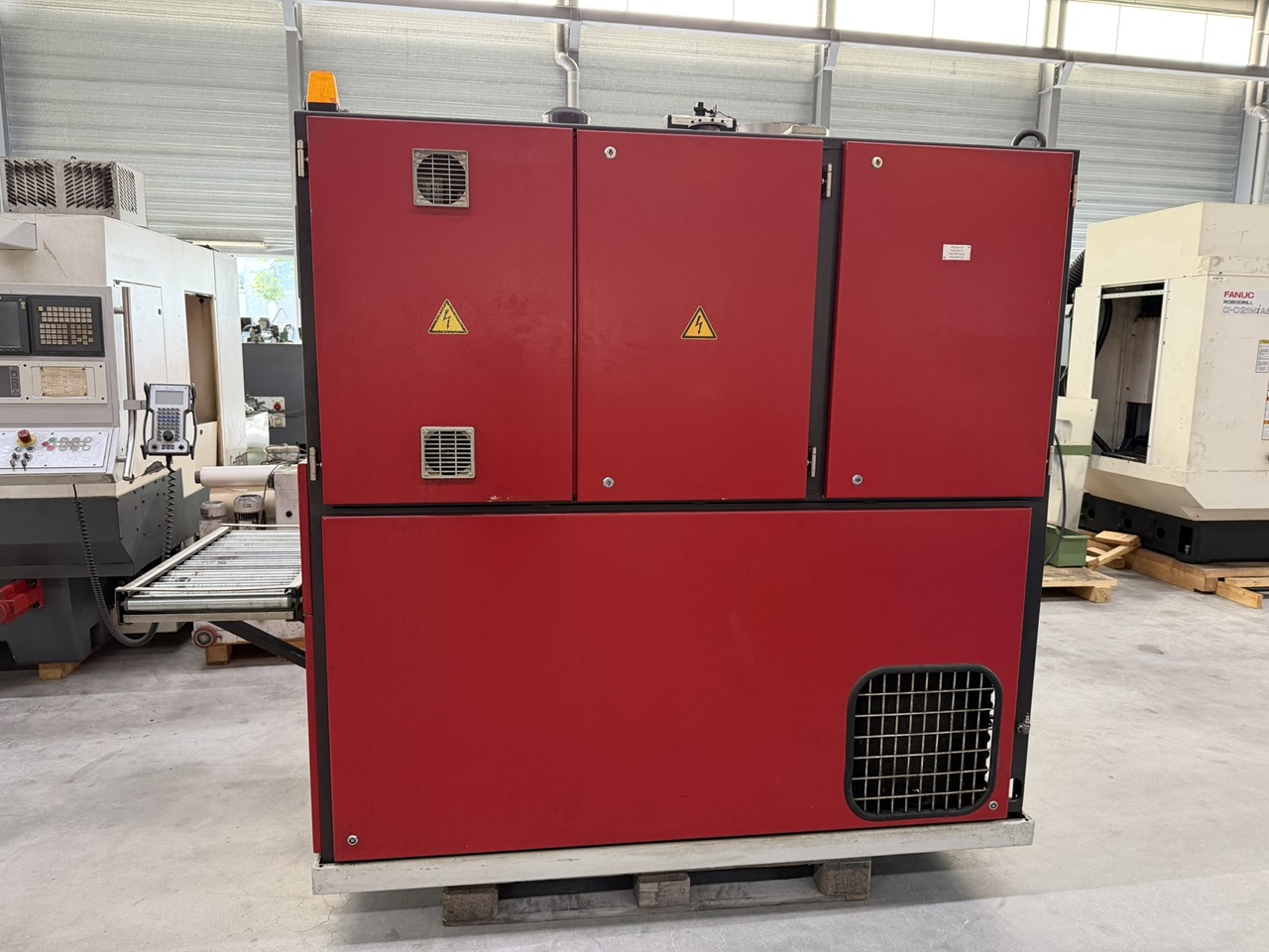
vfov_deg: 56.8
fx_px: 880
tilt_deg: -8.7
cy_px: 476
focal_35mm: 24
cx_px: 634
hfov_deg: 71.6
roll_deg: -1.5
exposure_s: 1/60
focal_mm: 6.76
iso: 320
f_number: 1.78
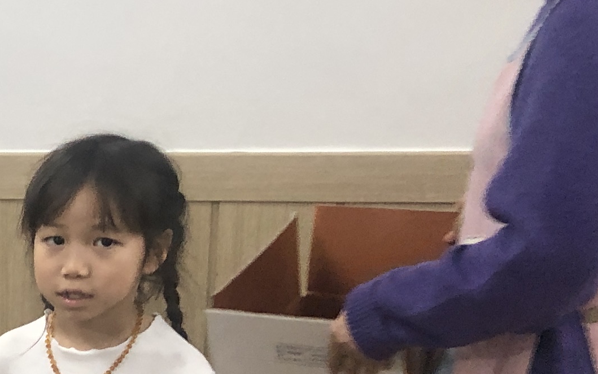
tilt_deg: -21.2
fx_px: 1842
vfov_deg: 11.2
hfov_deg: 15.8
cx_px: -472
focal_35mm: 113
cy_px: 541
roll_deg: +6.2
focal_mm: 4
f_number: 1.8
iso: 125
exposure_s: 1/120
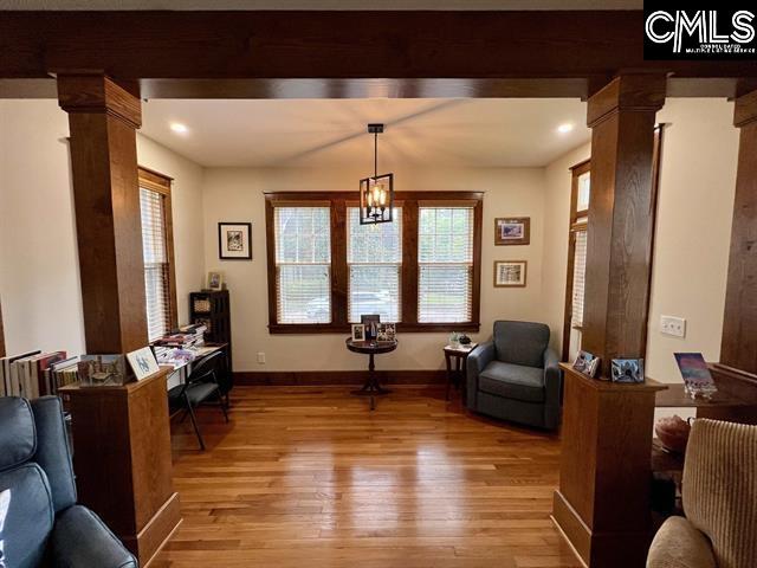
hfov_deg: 106.2
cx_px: 378
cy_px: 284
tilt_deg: -3.3
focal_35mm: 13
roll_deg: -0.1
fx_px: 284
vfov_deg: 89.9
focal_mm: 1.57
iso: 160
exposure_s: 1/120
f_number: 1.8
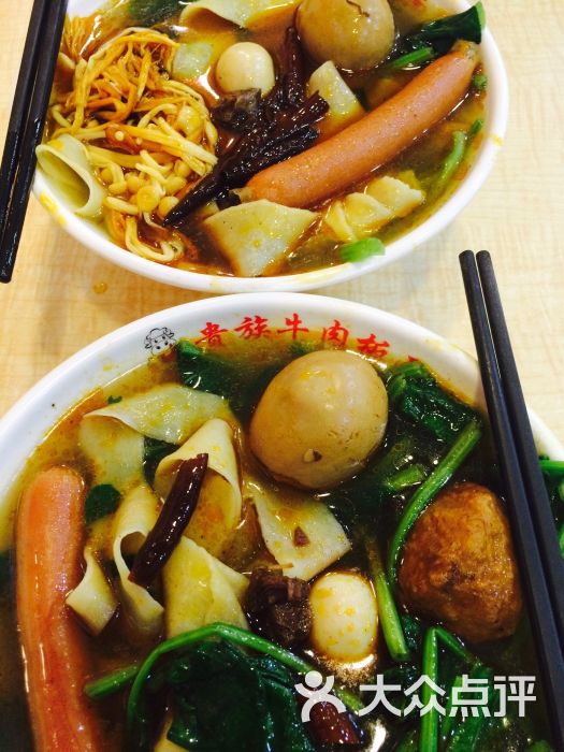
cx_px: 282
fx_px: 630
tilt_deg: -65.5
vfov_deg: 61.7
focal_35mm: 29
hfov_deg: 48.2
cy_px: 376
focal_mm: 4.15
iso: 200
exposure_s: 1/33
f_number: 2.2
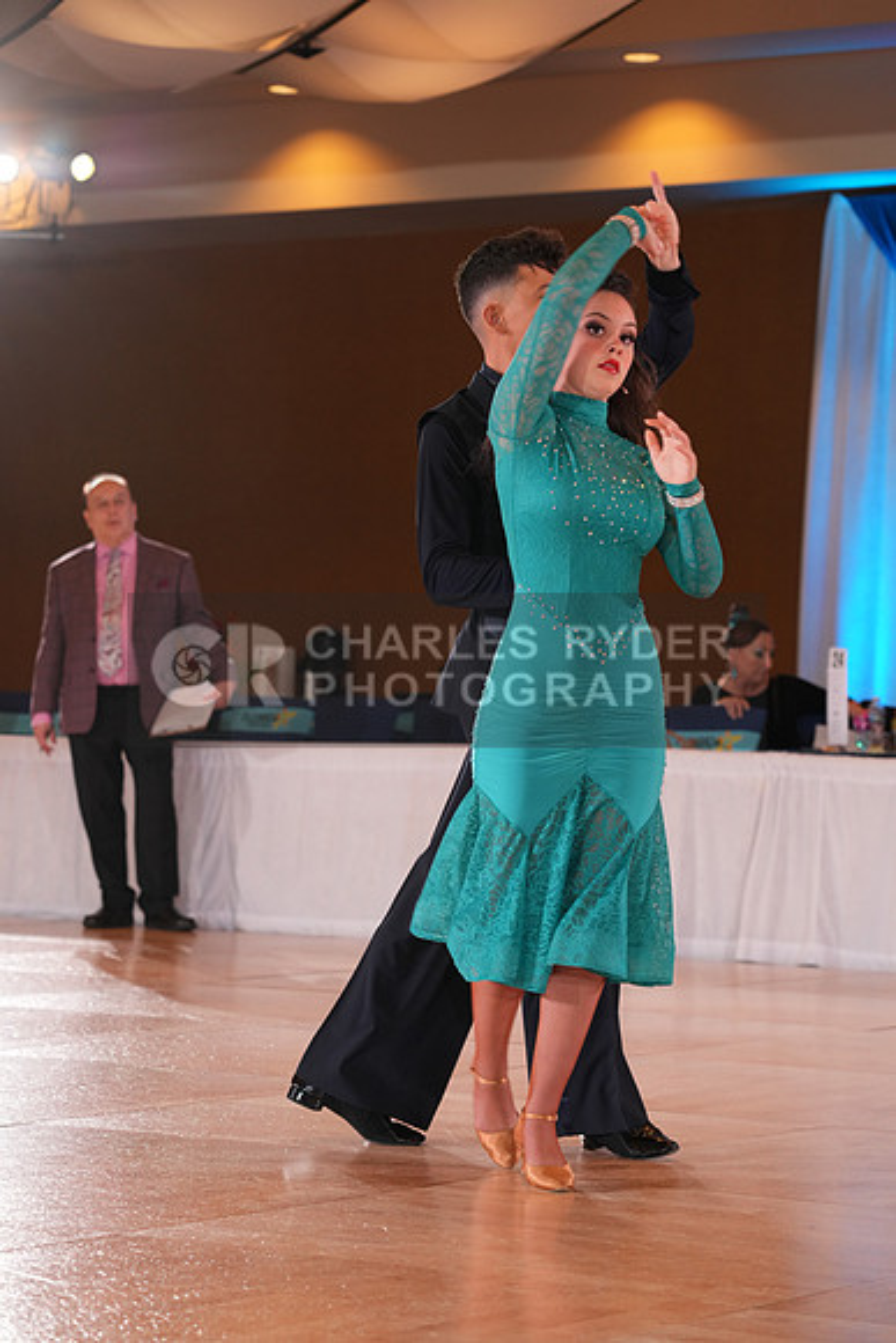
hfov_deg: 13.0
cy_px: 672
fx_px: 3917
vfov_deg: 19.5
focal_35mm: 105
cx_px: 448
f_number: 5
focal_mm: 105
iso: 1250
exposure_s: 1/160
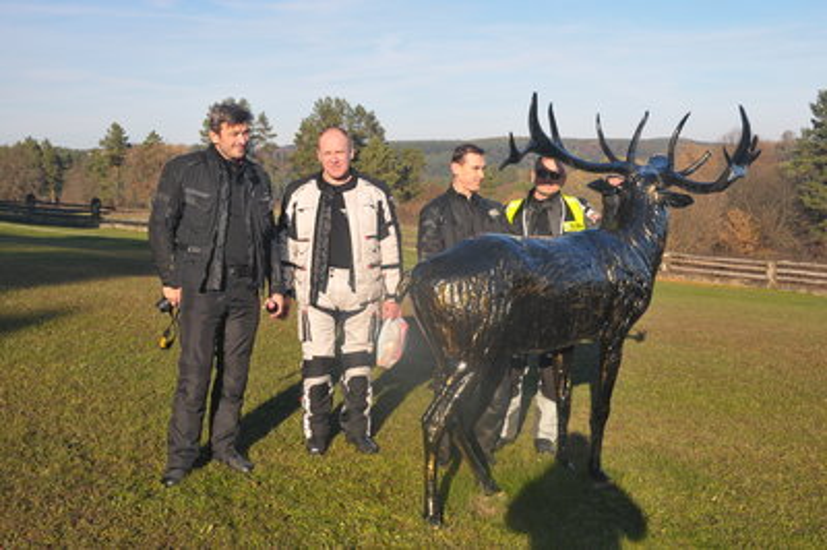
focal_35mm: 46
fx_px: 1067
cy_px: 275
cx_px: 414
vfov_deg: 28.9
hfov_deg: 42.4
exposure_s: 1/125
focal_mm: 31
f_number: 7.1
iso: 200
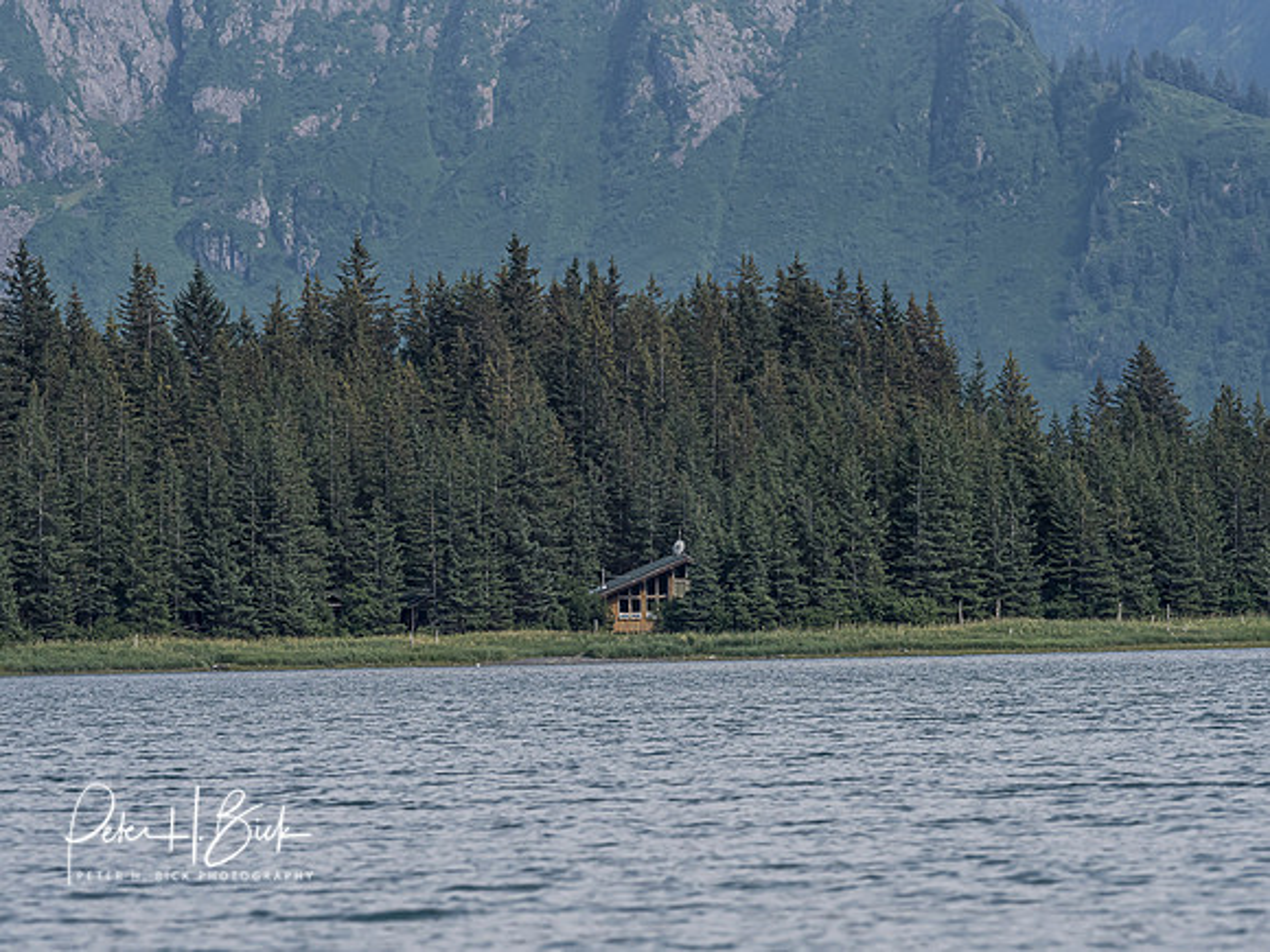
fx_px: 11006
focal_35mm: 300
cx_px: 635
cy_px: 476
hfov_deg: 6.6
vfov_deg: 5.0
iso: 400
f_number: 6.3
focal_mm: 150
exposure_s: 1/1600
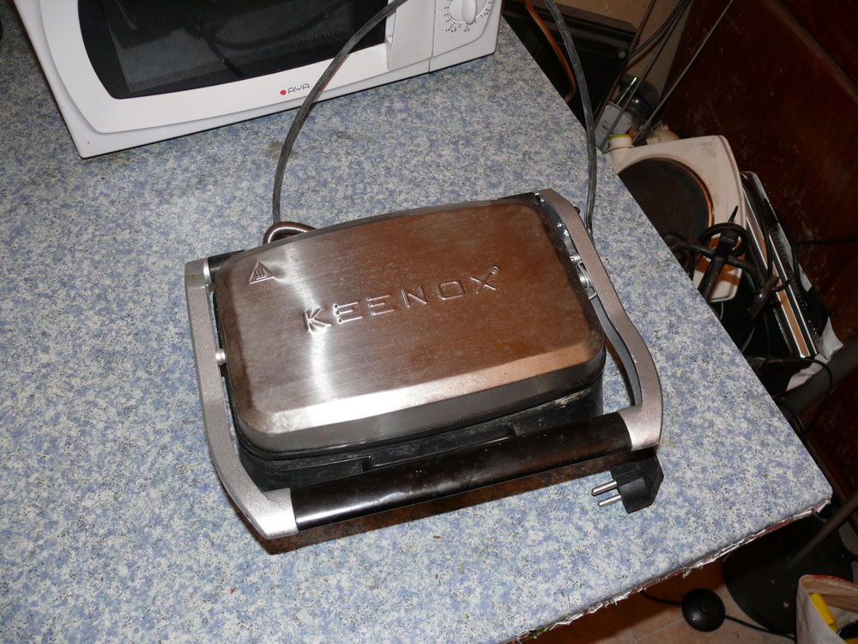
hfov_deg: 52.6
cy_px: 322
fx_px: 868
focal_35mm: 35
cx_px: 429
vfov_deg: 40.7
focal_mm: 7.4
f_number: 2.8
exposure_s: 1/30
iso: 100
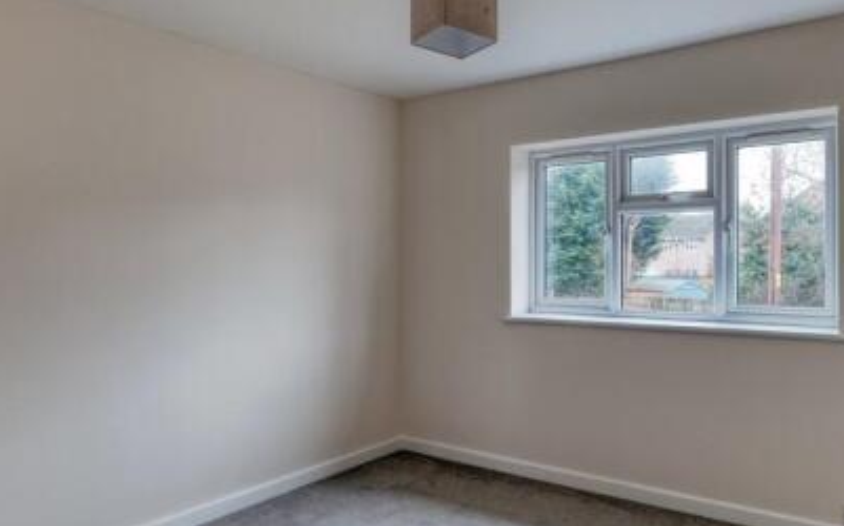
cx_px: 544
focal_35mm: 25
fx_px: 575
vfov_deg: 49.2
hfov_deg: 71.0
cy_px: 251
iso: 250
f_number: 8
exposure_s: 1.5
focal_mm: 10
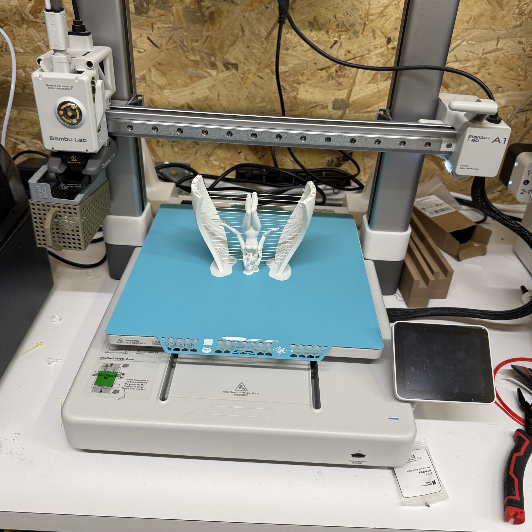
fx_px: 504
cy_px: 245
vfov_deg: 55.6
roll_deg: -4.2
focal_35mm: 29
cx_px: 266
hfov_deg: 55.6
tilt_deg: -32.9
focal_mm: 6.76
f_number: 1.78
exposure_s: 1/100
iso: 125
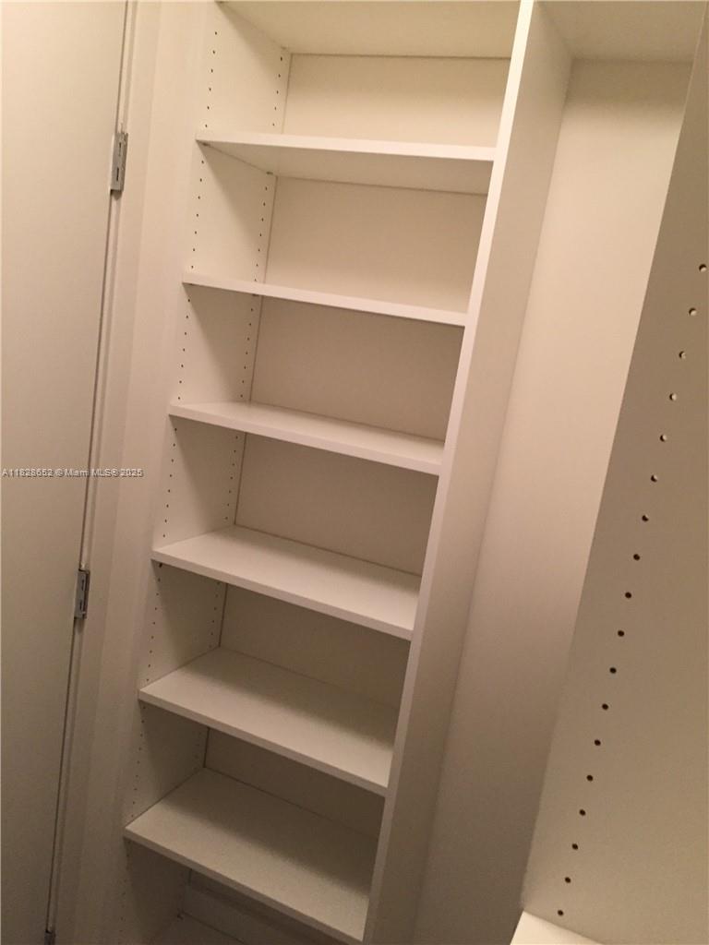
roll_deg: -8.4
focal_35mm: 29
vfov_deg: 61.7
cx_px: 354
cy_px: 472
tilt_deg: -10.8
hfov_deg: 48.2
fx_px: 792
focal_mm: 4.15
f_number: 2.2
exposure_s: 1/30
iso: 160
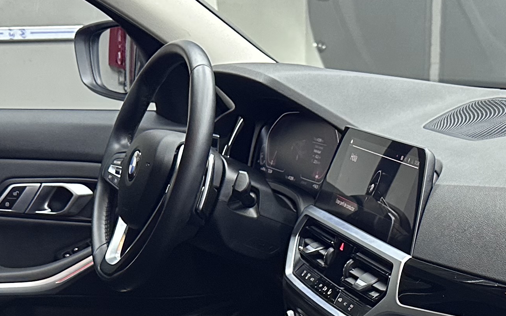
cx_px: 284
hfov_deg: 26.1
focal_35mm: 79
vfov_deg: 15.4
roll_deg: +1.4
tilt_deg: -20.3
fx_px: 1090
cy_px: 454
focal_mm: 6.86
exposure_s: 1/50
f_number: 1.78
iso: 320
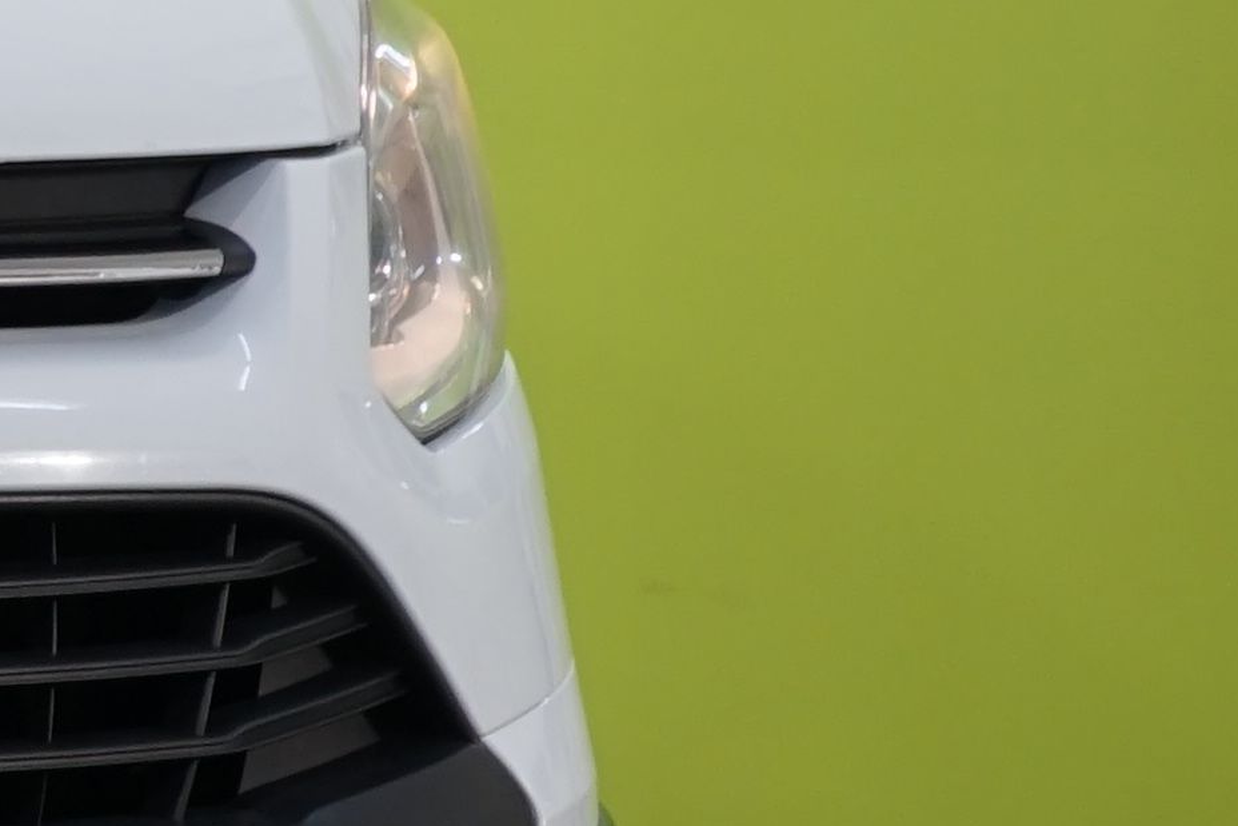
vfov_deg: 3.2
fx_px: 14892
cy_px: 148
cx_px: -2488
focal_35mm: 433
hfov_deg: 4.6
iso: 400
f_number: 5.6
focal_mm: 67
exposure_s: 1/40
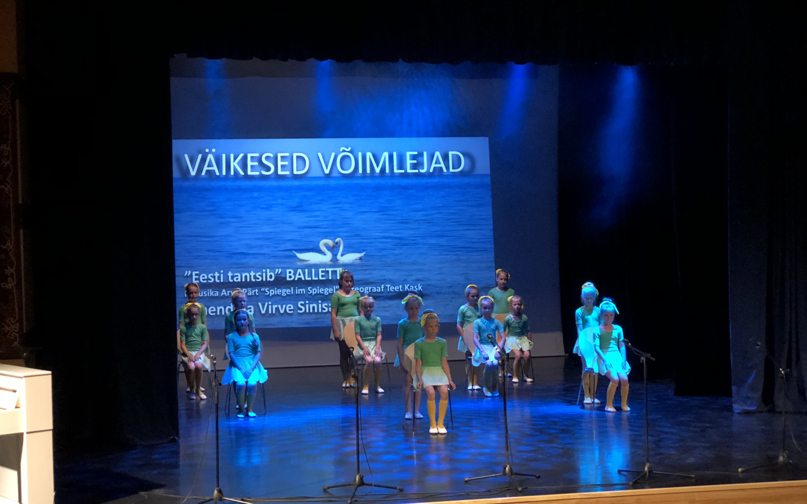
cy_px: 298
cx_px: 401
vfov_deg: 21.3
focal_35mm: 61
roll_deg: +0.7
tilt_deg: -4.1
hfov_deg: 33.5
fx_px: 1342
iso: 800
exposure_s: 1/60
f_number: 2.8
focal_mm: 6.6
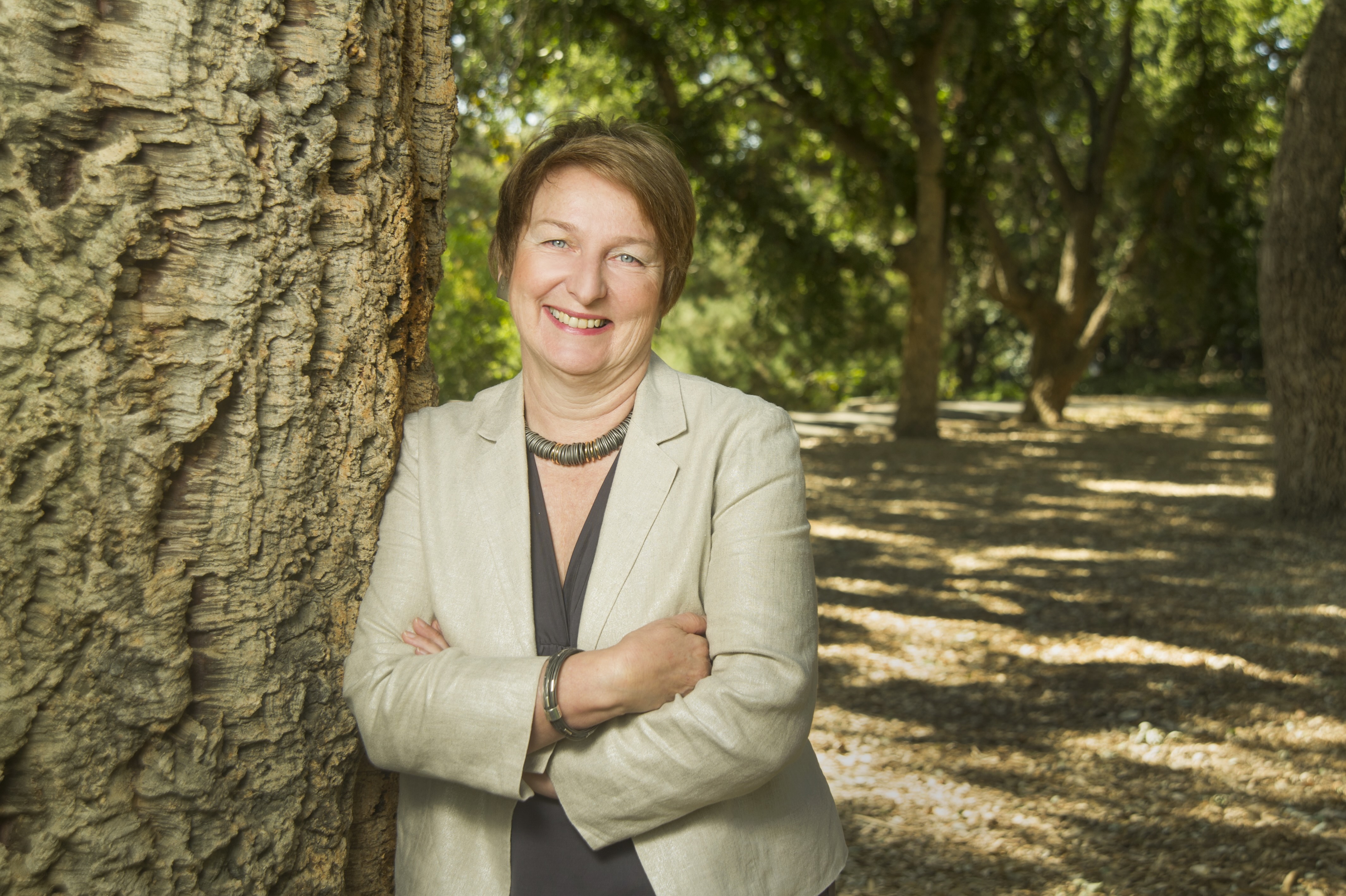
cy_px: 448
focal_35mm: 45
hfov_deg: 43.6
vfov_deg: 29.8
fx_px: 1681
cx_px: 673
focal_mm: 45
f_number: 5.6
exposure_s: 1/200
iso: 160
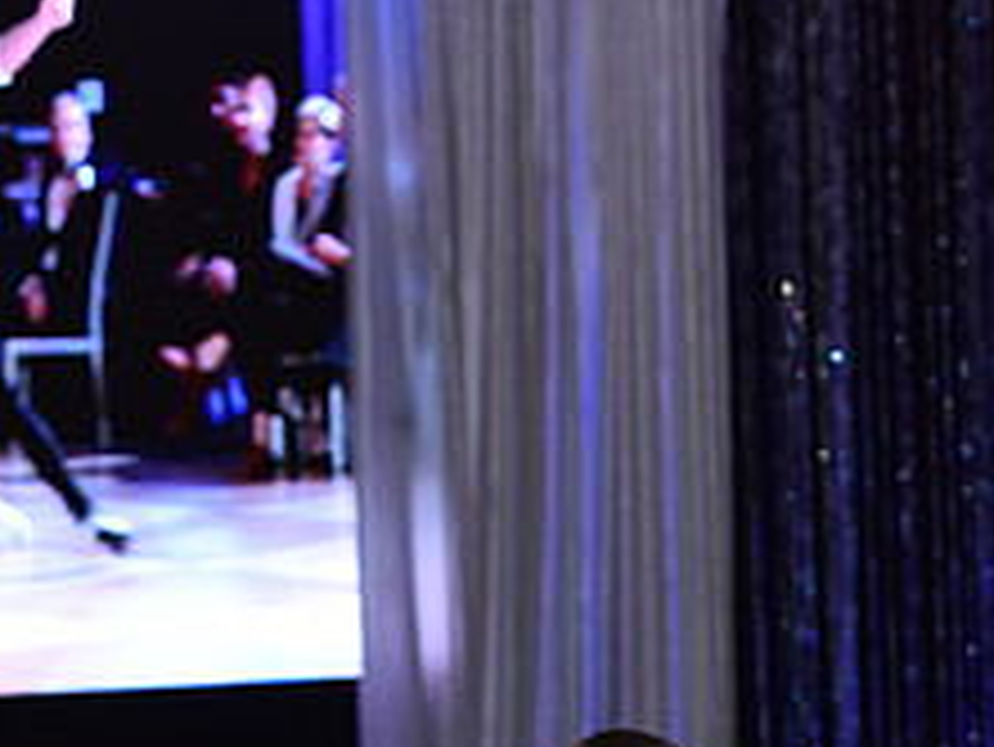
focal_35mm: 315
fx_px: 9050
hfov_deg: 6.3
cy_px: 1215
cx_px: 506
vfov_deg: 4.7
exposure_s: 1/250
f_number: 4.5
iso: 2000
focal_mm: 125
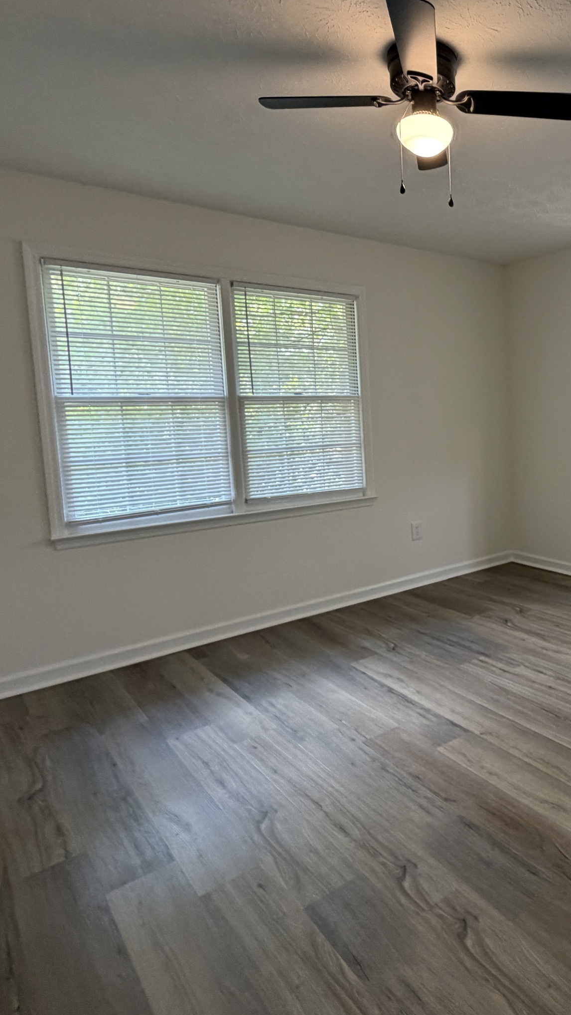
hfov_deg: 44.8
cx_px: 518
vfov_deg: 78.6
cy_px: 468
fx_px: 619
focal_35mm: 23
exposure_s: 1/60
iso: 200
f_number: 2.2
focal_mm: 2.22
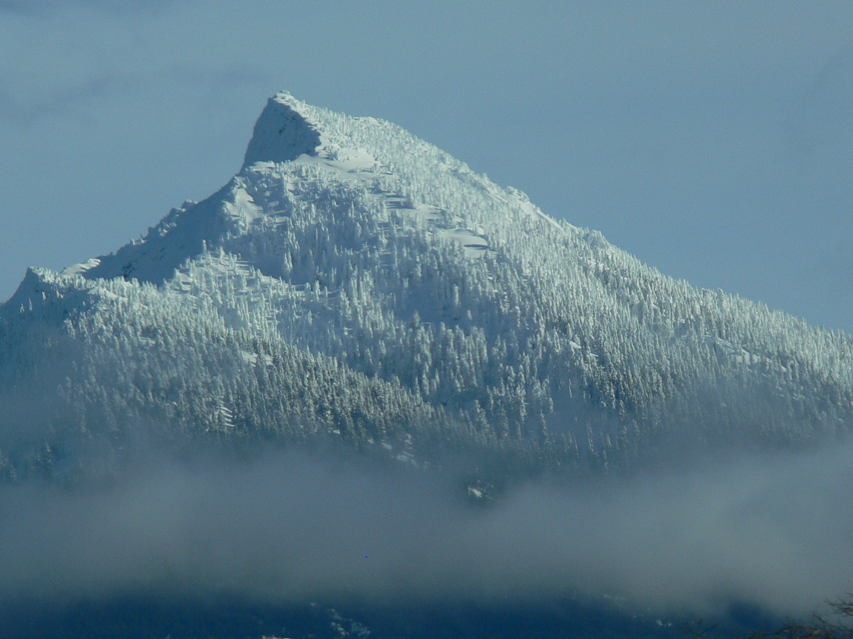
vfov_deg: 2.2
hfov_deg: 3.0
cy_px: 320
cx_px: 426
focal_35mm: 669
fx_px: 16485
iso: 80
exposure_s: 1/1000
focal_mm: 88.8
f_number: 5.6
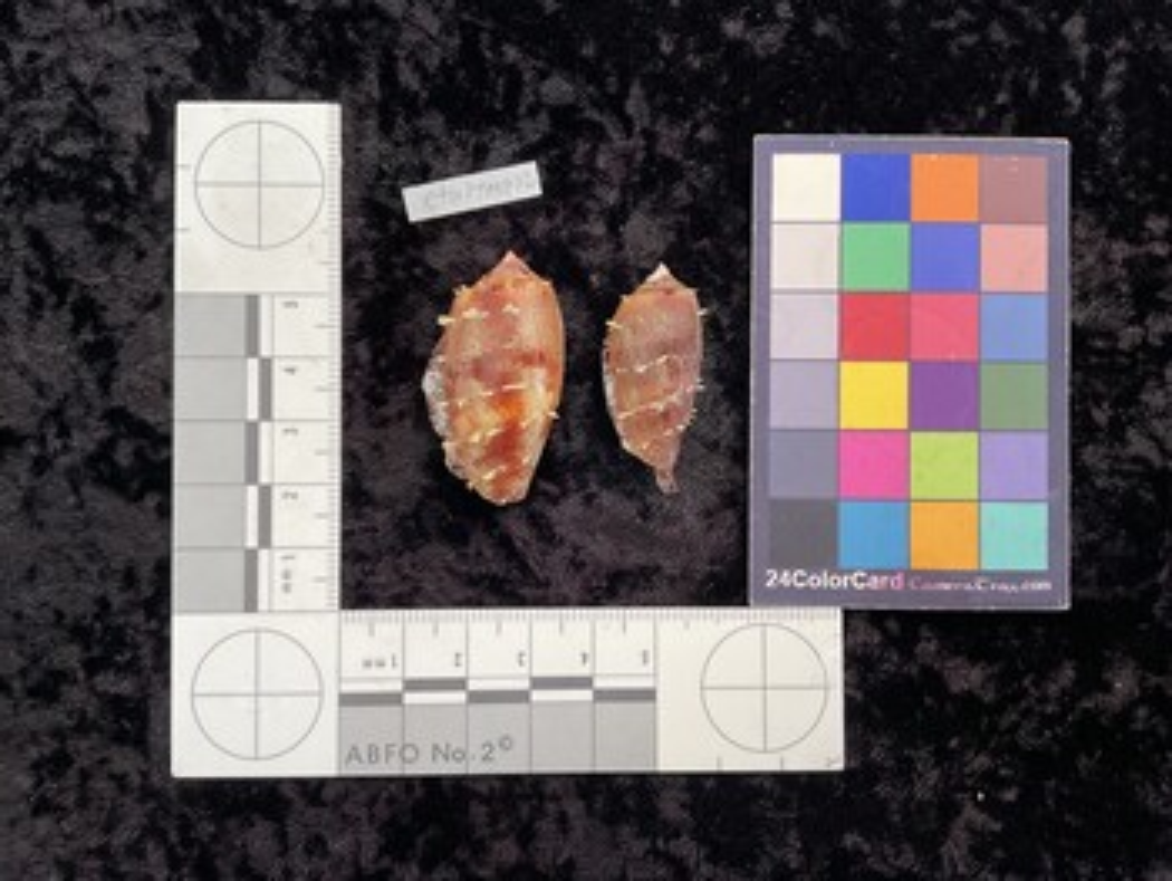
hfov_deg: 61.6
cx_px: 586
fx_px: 983
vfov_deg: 48.3
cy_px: 440
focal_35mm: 29
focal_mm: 3
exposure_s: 1/50
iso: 80
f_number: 1.8
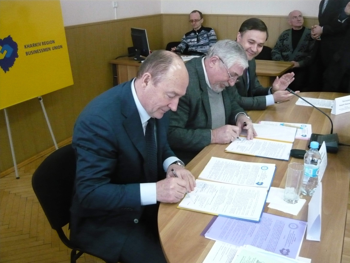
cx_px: 175
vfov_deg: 42.9
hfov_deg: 55.4
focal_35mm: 33
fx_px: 334
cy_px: 132
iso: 800
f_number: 2.8
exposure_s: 1/50
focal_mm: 5.5
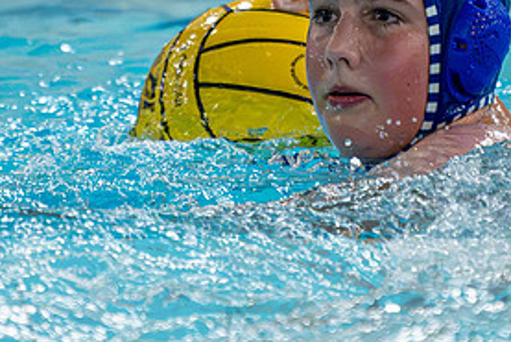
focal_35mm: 1296
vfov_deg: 1.1
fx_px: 18405
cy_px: -135
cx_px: 375
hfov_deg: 1.6
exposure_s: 1/1000
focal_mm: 280
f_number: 4
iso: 12800
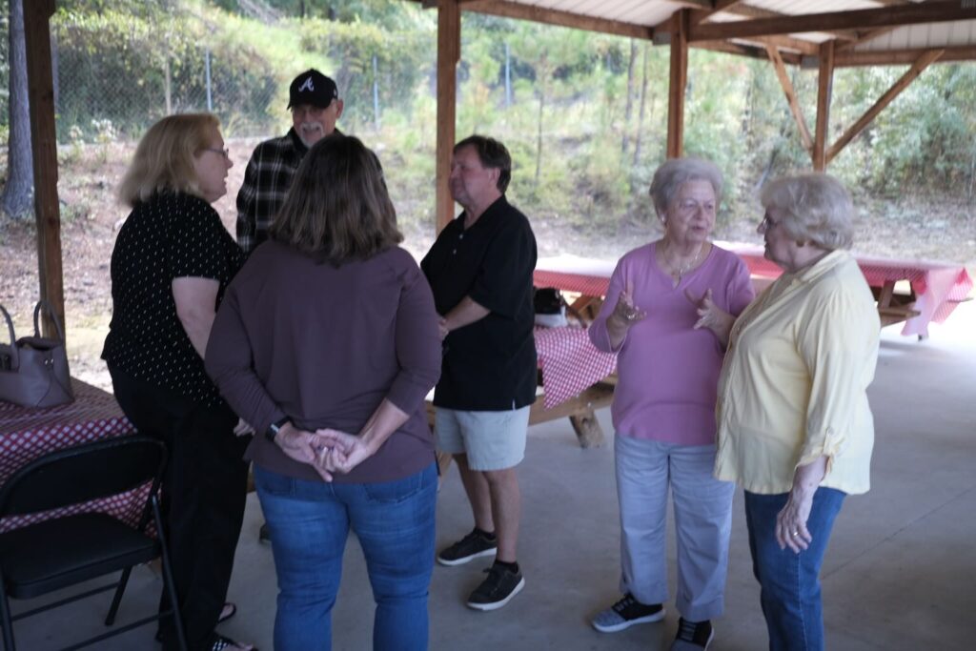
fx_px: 949
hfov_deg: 54.4
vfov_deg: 37.9
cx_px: 488
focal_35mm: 35
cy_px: 326
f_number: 2.2
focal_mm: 23
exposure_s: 1/80
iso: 160
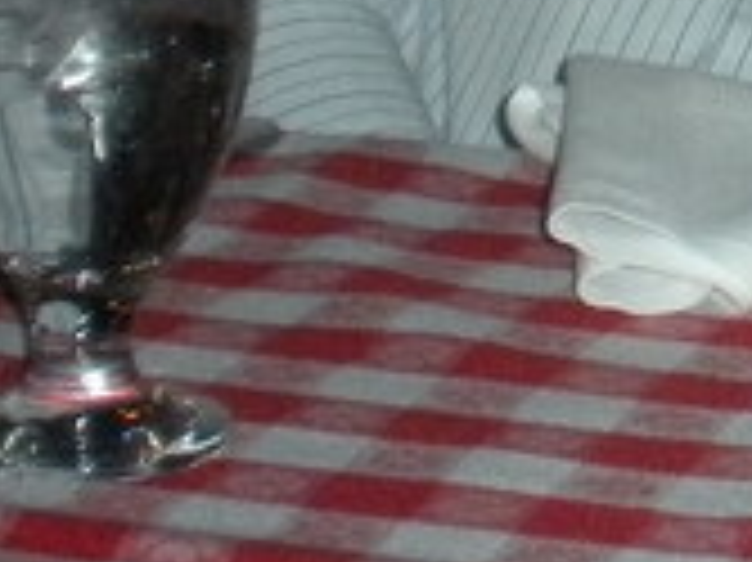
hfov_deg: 9.7
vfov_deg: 7.4
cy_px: -713
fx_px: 4103
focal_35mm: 189
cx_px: 1513
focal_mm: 6.3
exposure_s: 1/60
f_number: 3.5
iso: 400
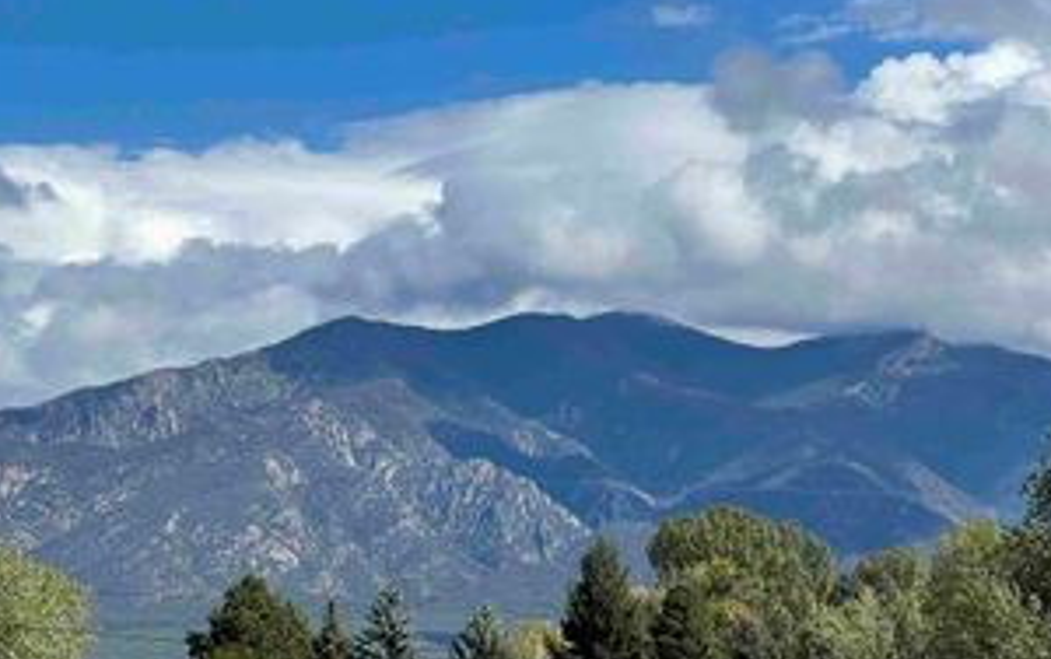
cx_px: 469
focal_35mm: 136
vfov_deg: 9.6
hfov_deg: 15.4
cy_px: 643
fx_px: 3898
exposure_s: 1/847
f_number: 2.8
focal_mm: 9
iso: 32
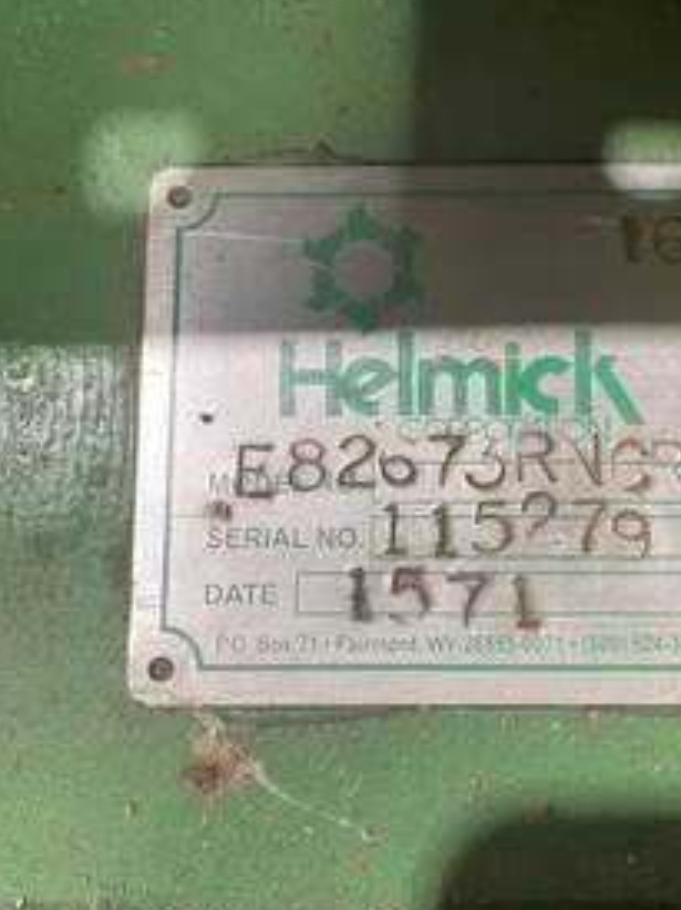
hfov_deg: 37.2
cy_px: 478
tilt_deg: -80.3
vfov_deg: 49.0
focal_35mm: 38
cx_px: 462
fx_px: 998
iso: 160
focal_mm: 4.2
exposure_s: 1/60
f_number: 1.6
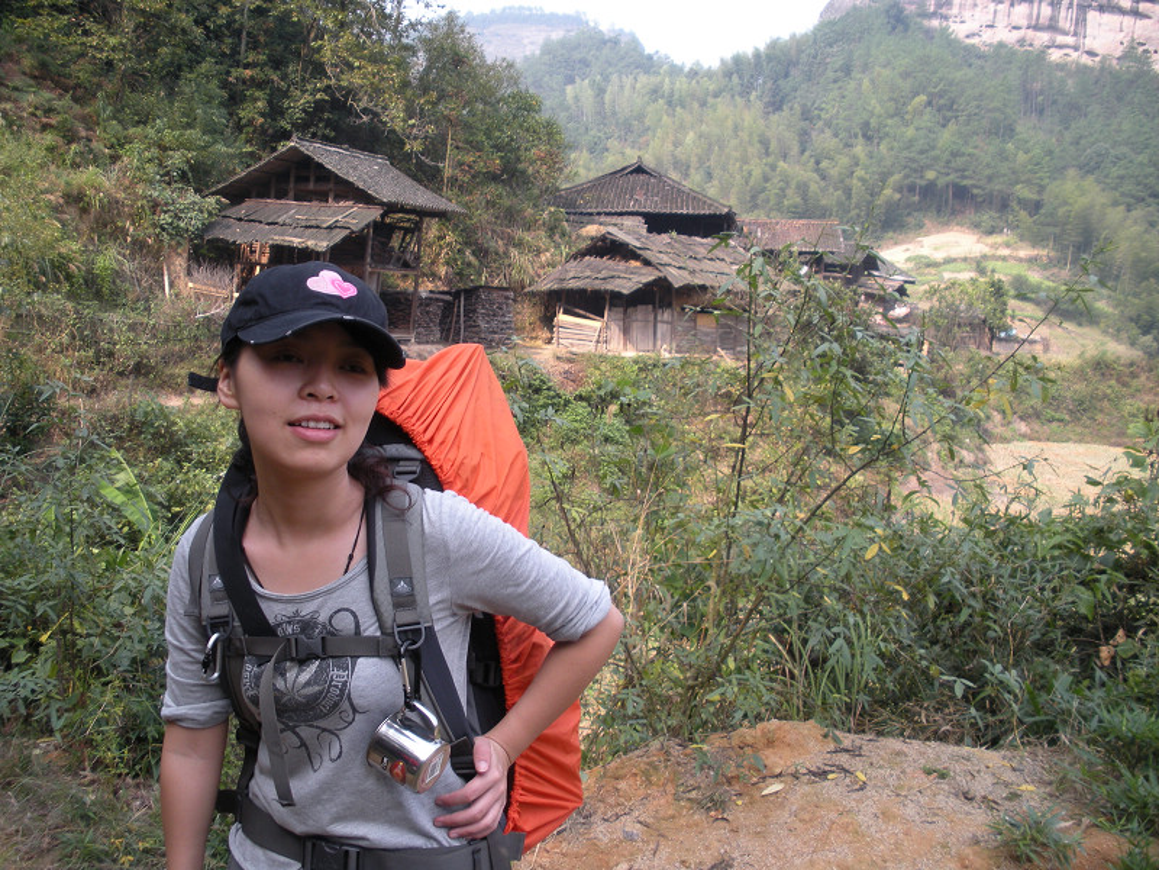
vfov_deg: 39.7
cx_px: 580
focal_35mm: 36
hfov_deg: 51.4
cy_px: 435
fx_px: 1205
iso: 64
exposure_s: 1/161
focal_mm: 6.3
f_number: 3.5
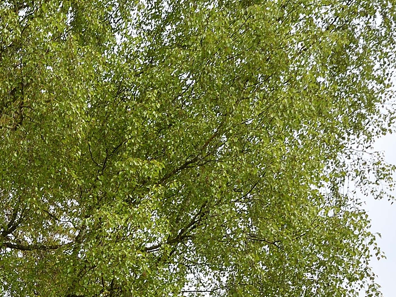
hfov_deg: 16.9
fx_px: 1075
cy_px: 513
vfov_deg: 14.1
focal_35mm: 94
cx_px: -335
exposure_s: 1/200
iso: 100
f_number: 7.1
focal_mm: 16
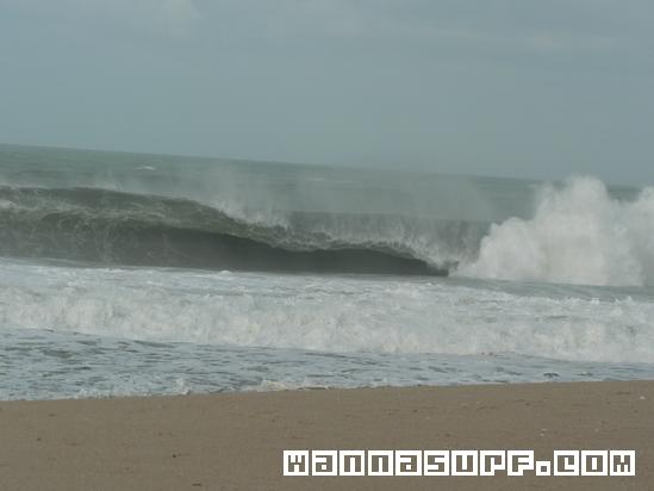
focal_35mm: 154
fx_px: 2910
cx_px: 327
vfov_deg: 9.6
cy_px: 246
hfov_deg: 12.8
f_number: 4.5
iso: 80
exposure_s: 1/640
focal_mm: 25.7
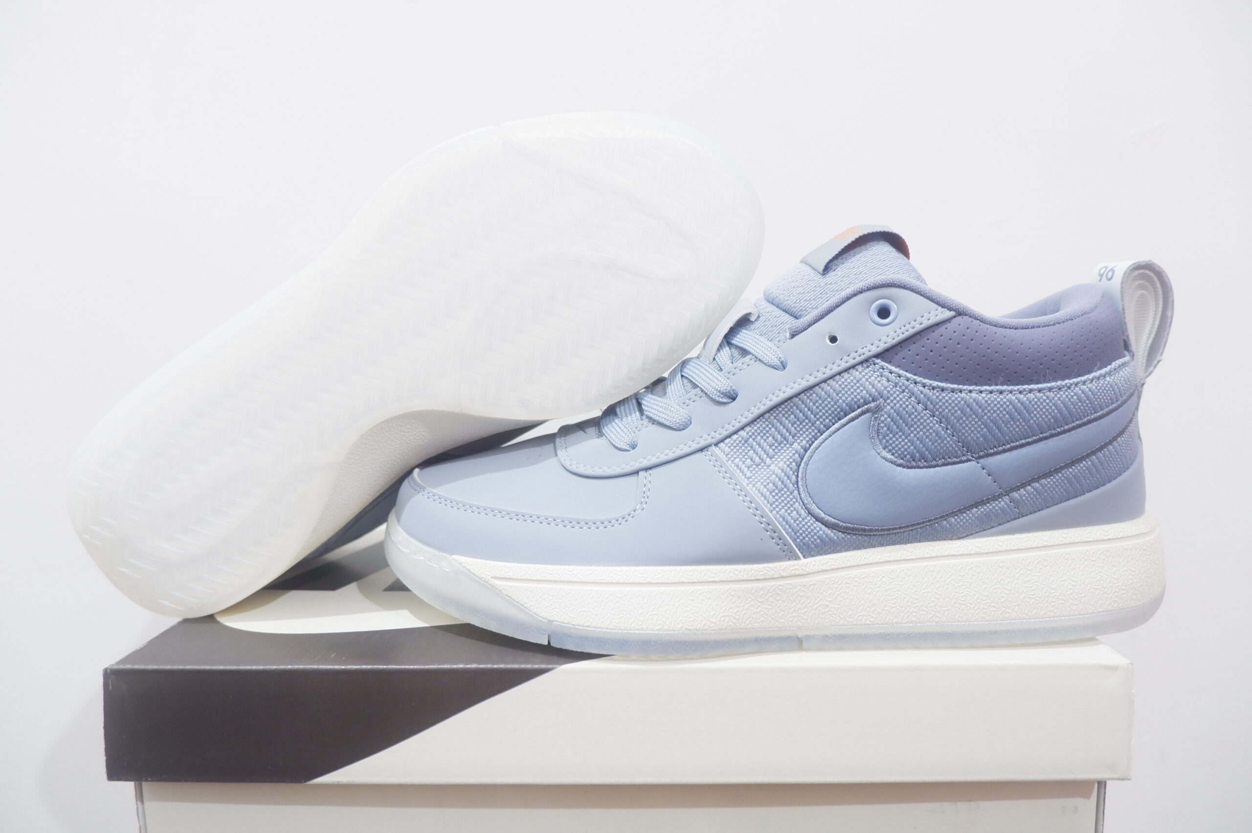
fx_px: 799
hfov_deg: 76.1
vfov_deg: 55.0
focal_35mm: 23
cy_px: 416
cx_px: 626
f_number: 3.5
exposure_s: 1/25
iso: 1000
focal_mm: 15
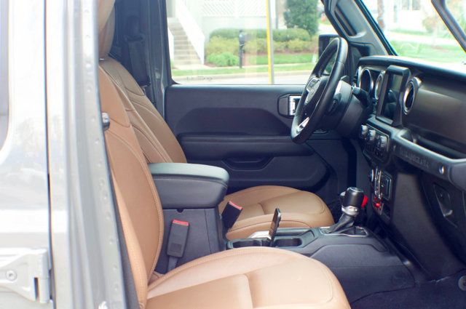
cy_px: 154
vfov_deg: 18.1
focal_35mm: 75
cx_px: 233
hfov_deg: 27.0
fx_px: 970
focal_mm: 50
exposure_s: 1/100
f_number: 4.5
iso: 1000
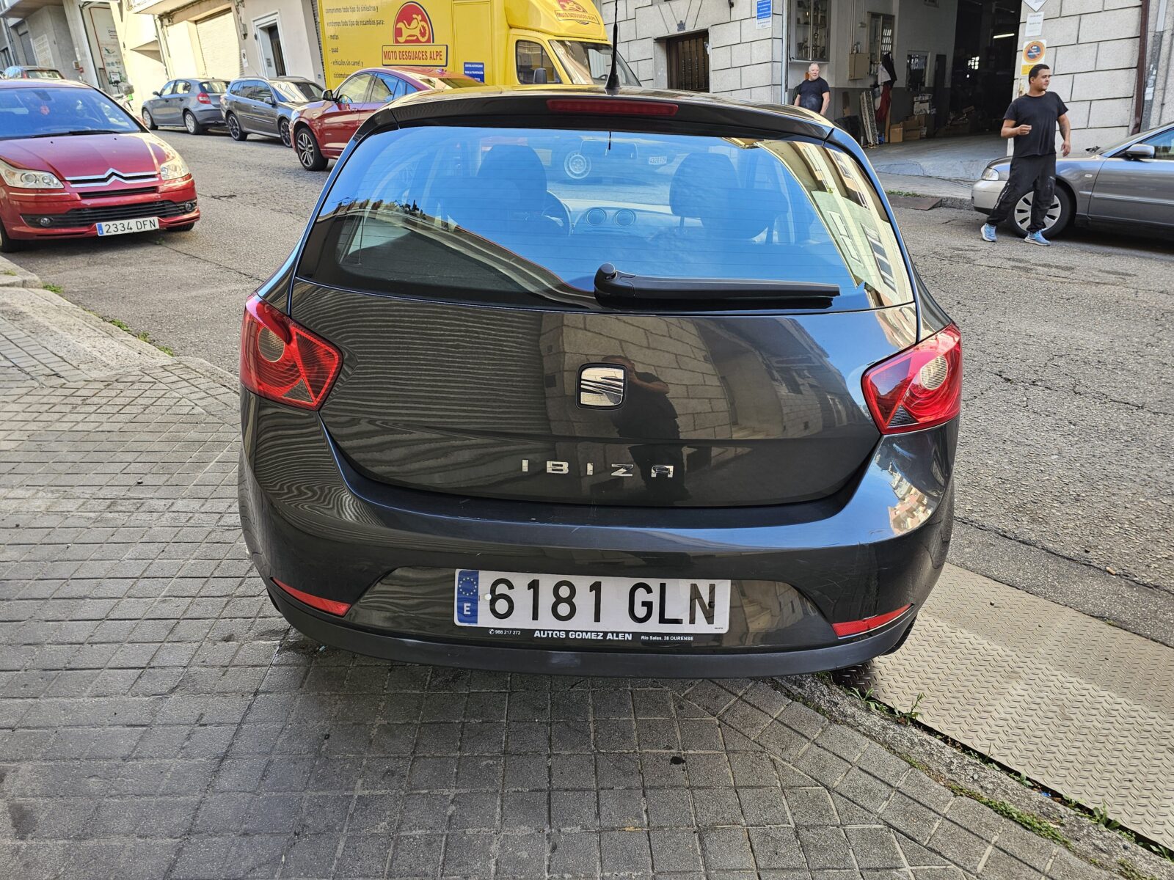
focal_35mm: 23
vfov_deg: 58.9
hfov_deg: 73.9
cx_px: 587
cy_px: 440
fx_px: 780
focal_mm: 6.3
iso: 25
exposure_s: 1/100
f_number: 1.7
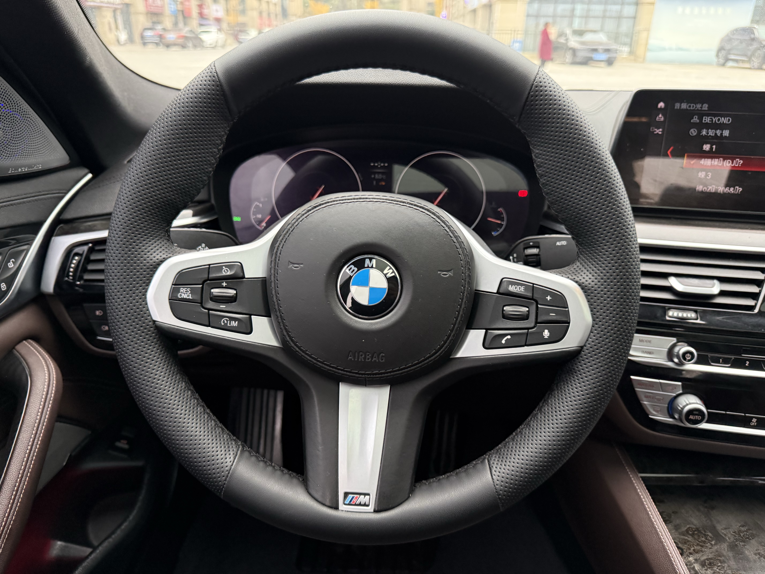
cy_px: 287
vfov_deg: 56.8
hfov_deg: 71.6
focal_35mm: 24
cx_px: 382
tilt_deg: -25.0
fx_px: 530
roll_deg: -2.4
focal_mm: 6.76
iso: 320
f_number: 1.78
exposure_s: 1/122
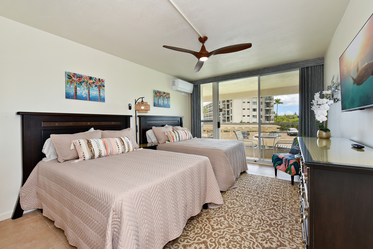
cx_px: 186
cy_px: 124
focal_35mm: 15
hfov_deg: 100.4
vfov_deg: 77.4
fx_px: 155
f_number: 16
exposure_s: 1/15
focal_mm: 15
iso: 720
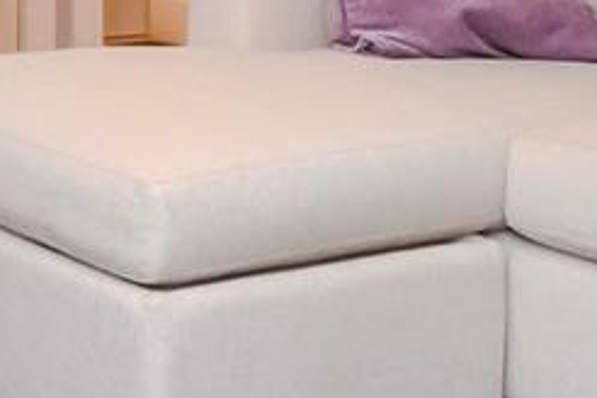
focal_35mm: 107
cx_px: 17
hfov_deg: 18.6
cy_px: -248
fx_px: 1778
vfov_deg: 12.0
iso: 800
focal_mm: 11
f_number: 9
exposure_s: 1/20
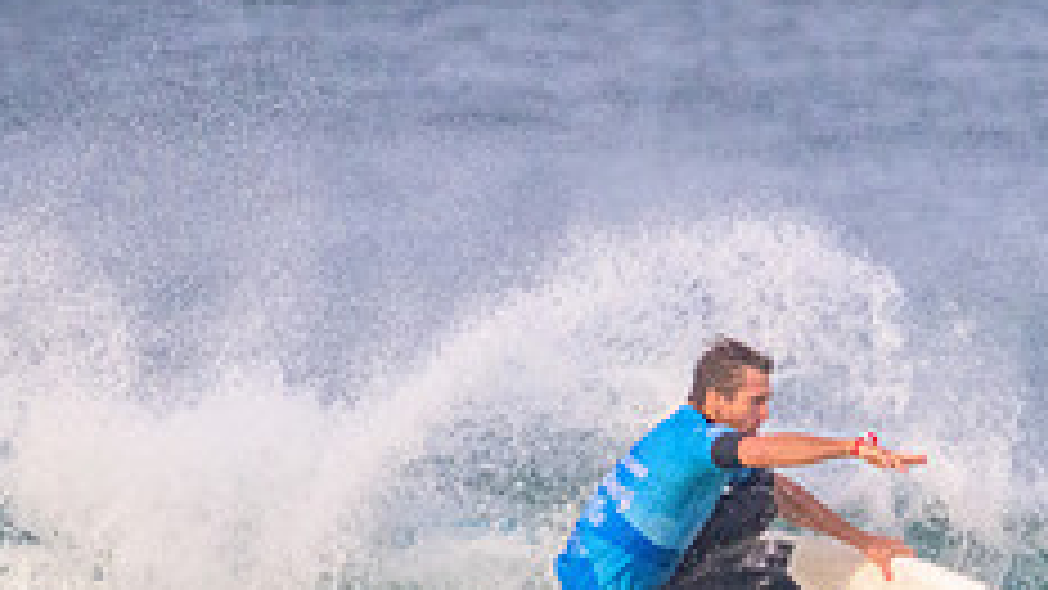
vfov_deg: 0.6
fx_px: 58072
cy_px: 804
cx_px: 931
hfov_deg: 1.0
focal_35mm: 2090
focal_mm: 800
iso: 4500
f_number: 11
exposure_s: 1/2000
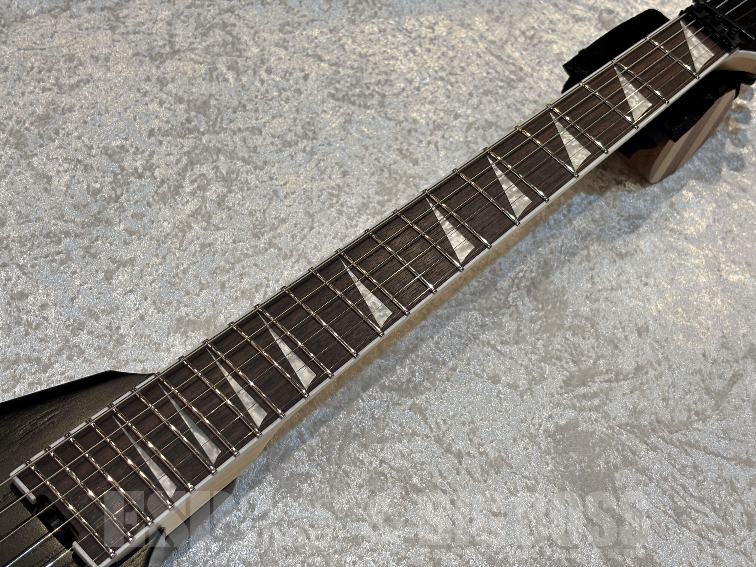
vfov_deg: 28.0
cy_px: 284
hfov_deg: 36.8
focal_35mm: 52
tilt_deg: -49.8
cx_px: 378
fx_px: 1136
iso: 80
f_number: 1.6
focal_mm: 5.96
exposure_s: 1/60
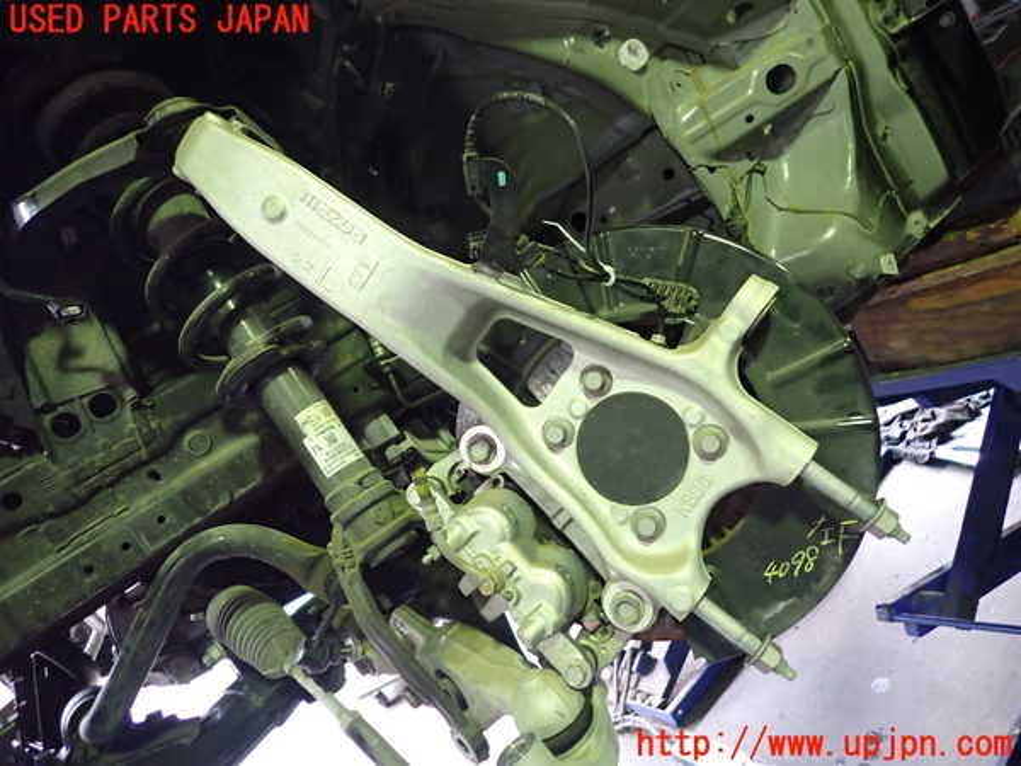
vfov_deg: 54.9
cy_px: 383
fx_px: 737
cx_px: 510
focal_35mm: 25
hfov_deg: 69.4
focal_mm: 4.5
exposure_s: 1/30
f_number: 2
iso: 500
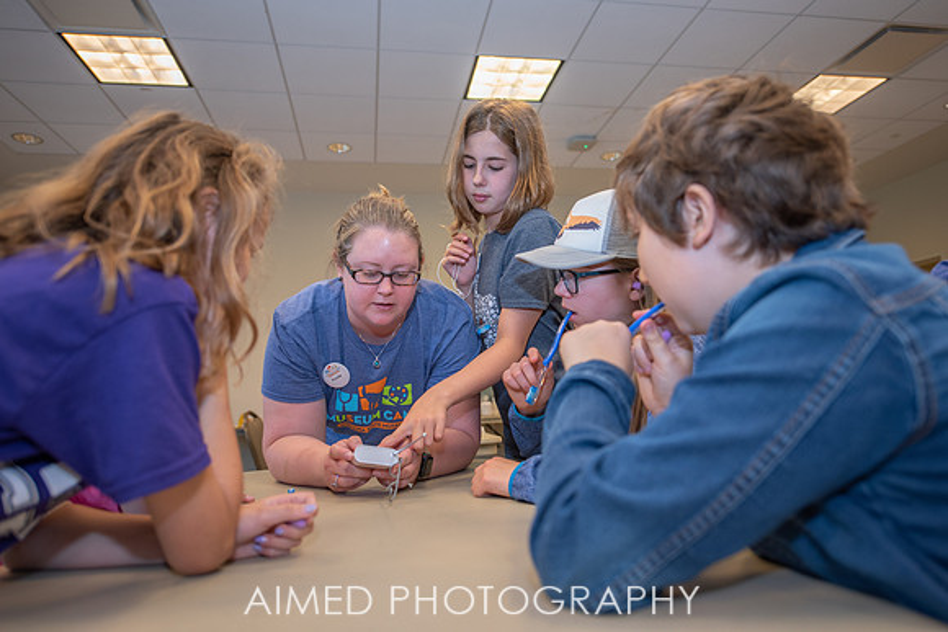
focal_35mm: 24
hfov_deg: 73.7
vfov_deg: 53.2
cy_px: 316
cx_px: 474
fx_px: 632
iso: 400
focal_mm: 24
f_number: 2.8
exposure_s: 1/160
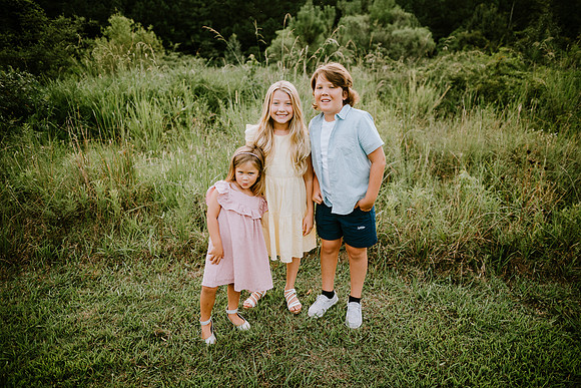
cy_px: 194
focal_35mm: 24
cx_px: 290
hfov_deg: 73.7
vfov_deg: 53.2
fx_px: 387
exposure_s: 1/250
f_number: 2.2
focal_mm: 24
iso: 250
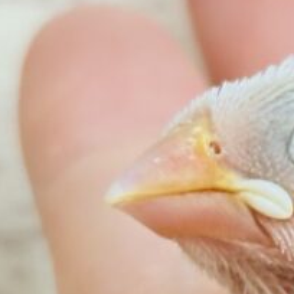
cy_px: 172
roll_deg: -0.9
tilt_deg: -6.2
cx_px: 607
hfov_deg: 6.3
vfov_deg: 6.5
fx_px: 2594
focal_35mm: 270
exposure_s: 1/50
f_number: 1.6
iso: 50
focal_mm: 5.96
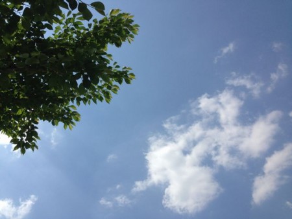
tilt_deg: +54.1
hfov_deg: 55.3
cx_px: 146
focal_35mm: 33
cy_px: 110
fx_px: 279
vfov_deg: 43.0
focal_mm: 4.12
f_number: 2.4
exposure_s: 1/2857
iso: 50
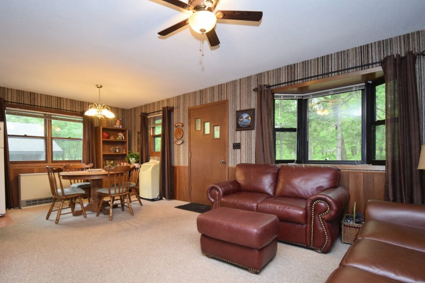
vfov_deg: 70.2
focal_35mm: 17
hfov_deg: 93.1
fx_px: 201
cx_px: 195
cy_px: 158
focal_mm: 10
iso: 1000
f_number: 4.5
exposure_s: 1/60
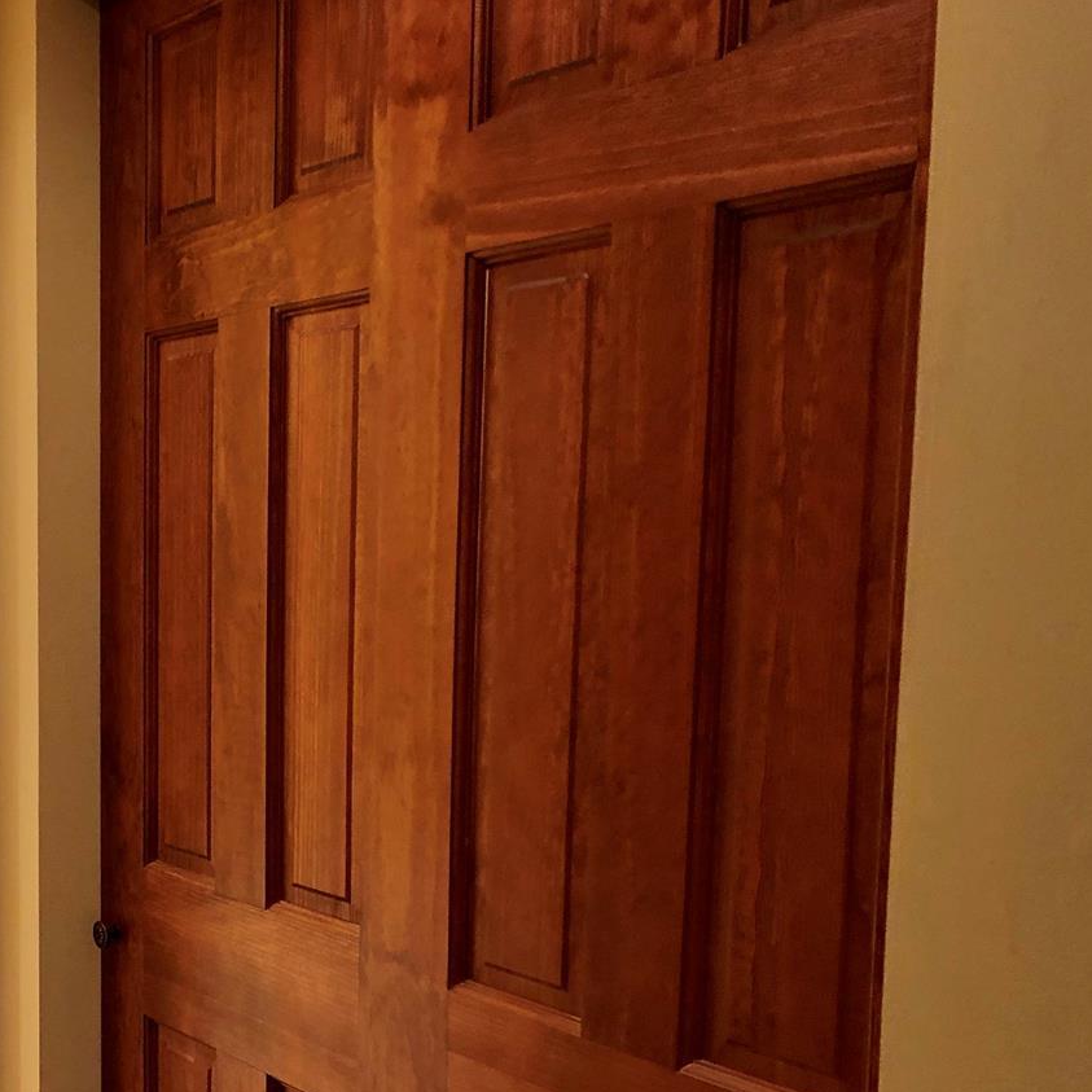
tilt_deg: -6.9
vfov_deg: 35.8
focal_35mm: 47
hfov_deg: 33.9
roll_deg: -1.1
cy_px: 714
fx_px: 1677
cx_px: 92
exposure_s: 1/17
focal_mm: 3.99
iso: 40
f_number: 1.8
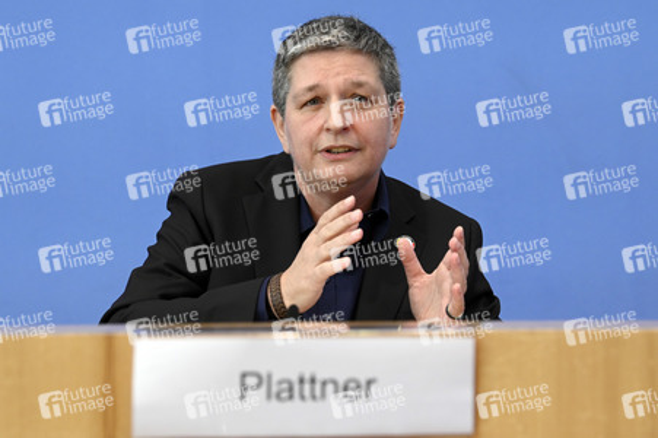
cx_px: 329
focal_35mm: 100
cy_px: 219
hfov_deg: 20.4
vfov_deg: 13.7
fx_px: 1826
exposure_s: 1/800
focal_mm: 100
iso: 3200
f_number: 5.6
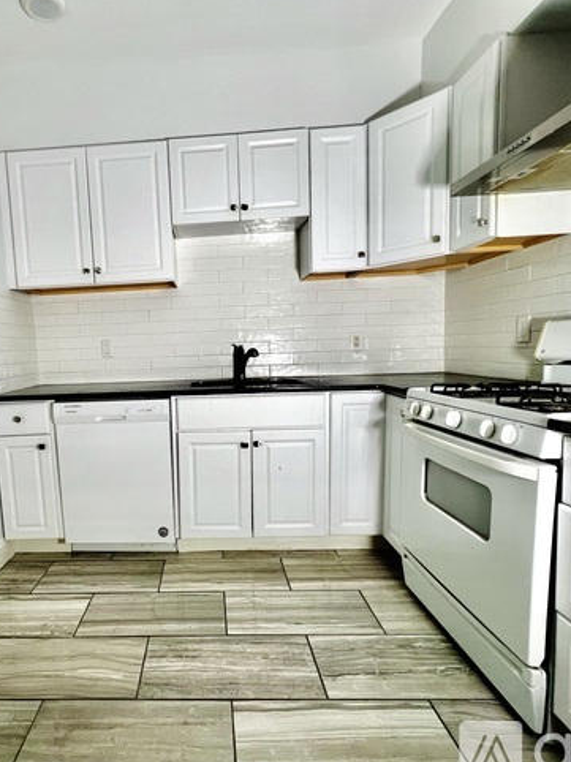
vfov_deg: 87.8
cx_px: 187
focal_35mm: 18
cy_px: 389
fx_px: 396
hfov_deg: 69.4
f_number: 1.8
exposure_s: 1/99
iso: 160
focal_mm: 1.57
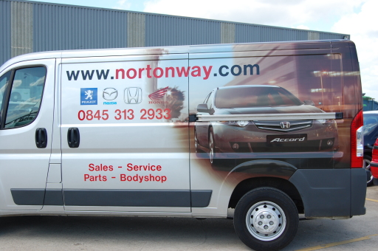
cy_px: 126
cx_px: 189
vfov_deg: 28.0
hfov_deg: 41.2
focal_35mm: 48
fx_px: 503
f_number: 8
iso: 200
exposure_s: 1/250
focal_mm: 32
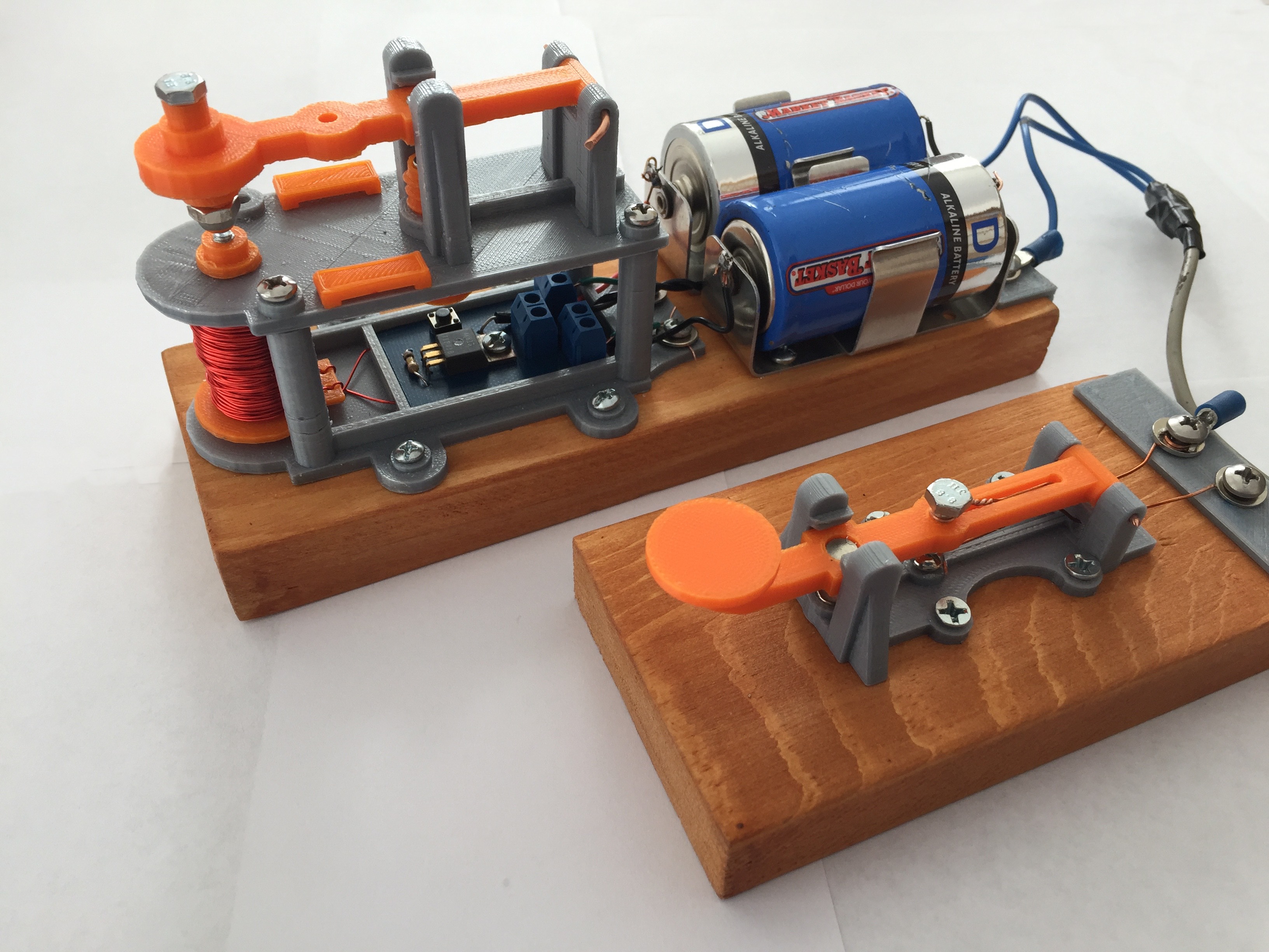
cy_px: 476
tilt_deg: -46.2
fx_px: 1063
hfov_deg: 61.7
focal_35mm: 29
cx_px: 634
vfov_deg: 48.2
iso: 50
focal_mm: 4.15
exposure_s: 1/120
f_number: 2.2
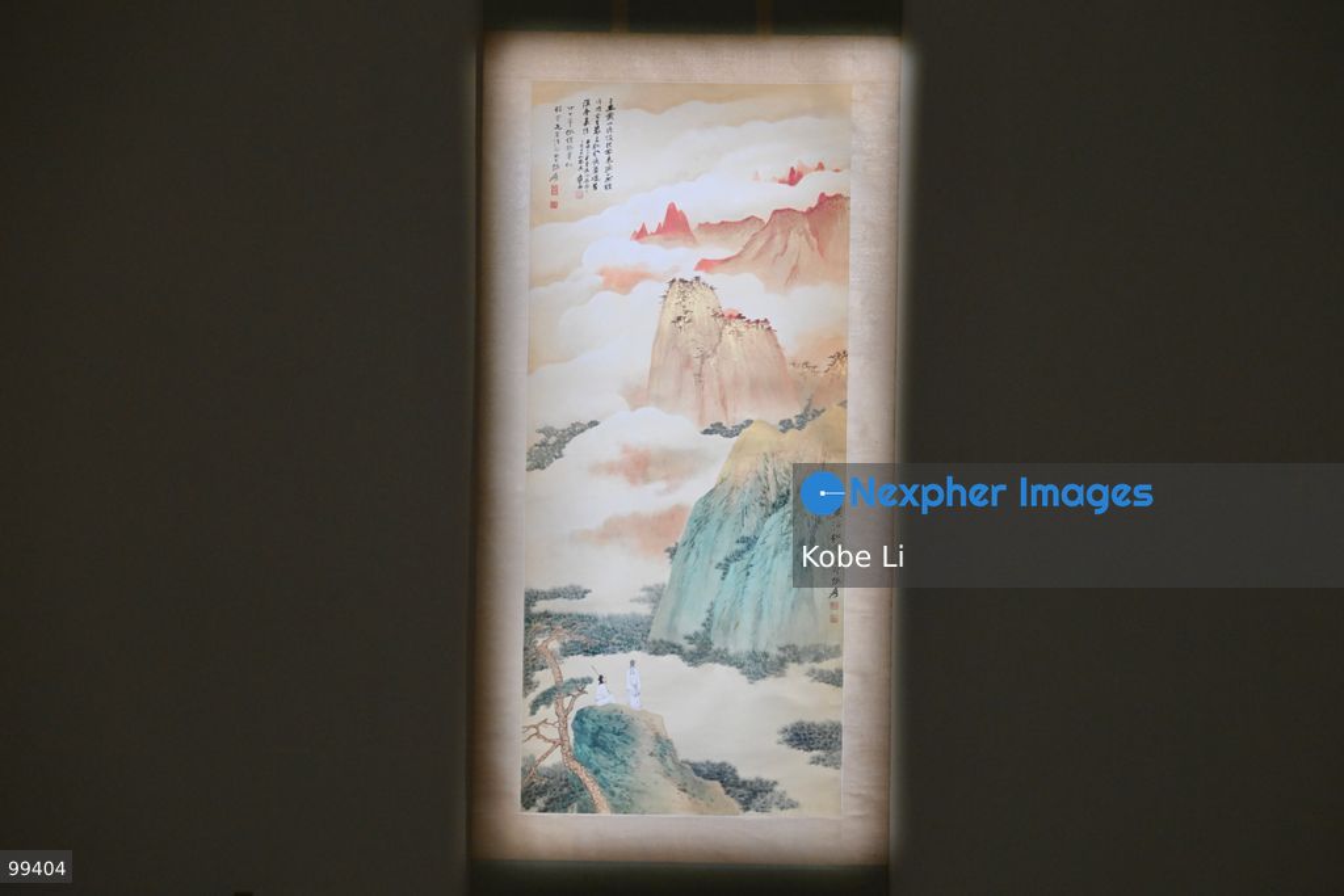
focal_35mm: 120
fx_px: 4480
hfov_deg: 17.1
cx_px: 672
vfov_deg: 11.4
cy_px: 448
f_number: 6.3
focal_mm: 120
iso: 1800
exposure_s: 1/125
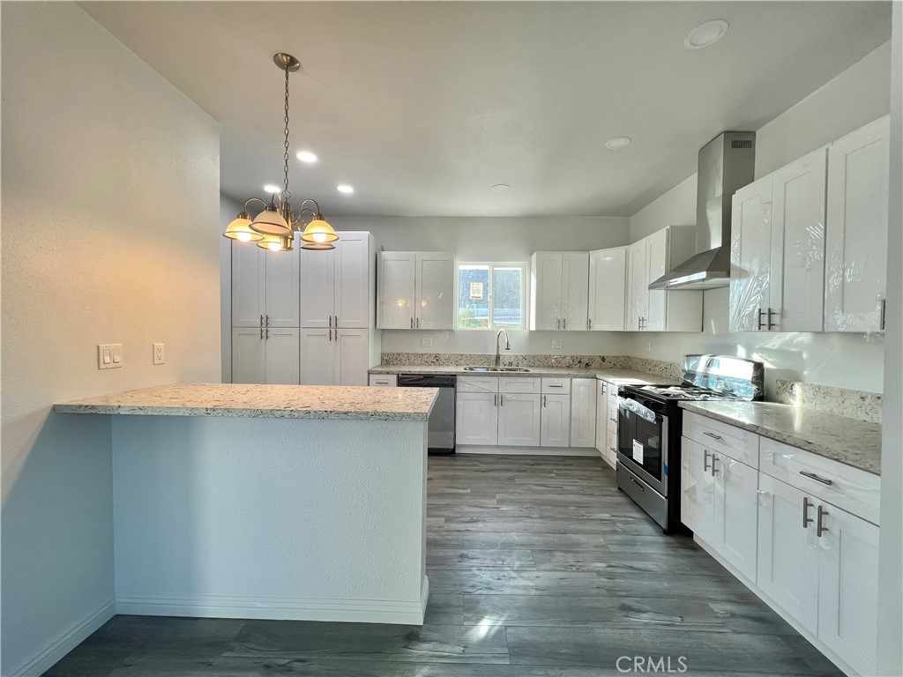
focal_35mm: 13
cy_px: 338
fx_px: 339
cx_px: 452
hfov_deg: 106.2
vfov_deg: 89.9
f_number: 1.8
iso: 50
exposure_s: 1/122
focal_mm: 1.57
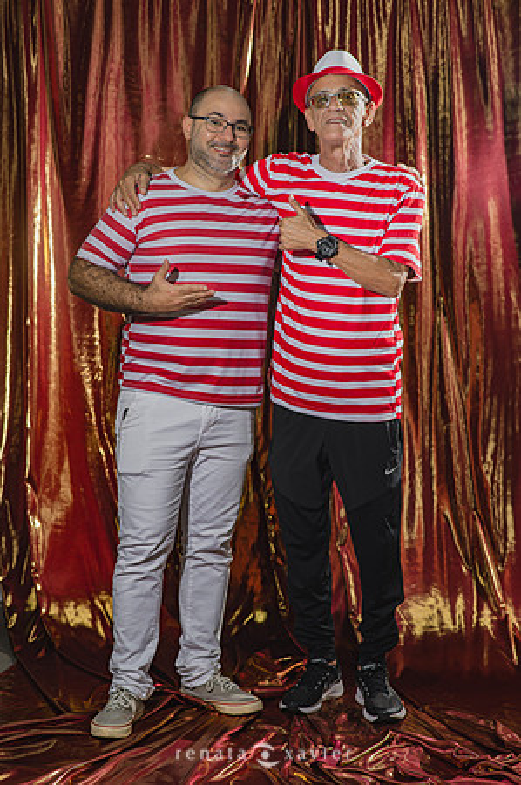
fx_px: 1849
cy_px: 392
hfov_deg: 16.0
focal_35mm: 85
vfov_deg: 23.9
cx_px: 260
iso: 200
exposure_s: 1/200
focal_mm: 85
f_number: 2.8
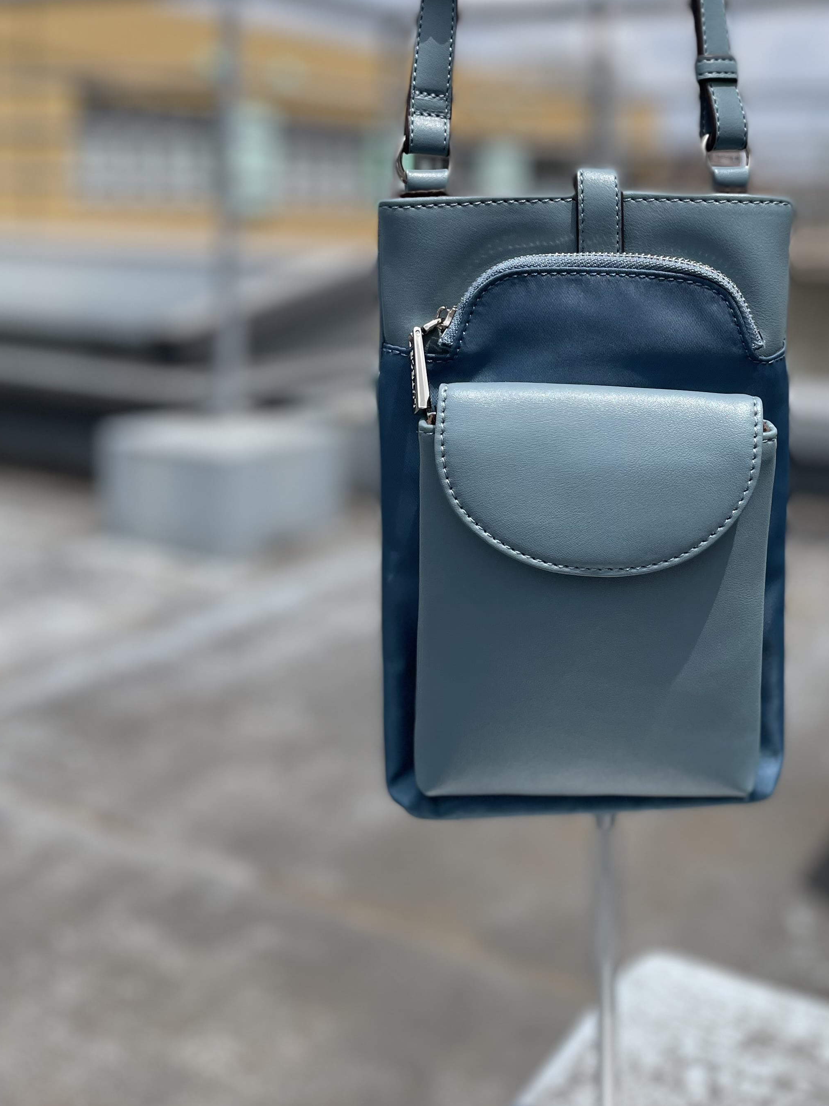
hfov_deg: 36.0
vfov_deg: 47.0
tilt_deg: -5.0
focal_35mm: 39
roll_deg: -1.0
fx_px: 1245
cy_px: 354
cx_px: 618
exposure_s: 1/4000
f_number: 1.6
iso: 50
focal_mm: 4.2
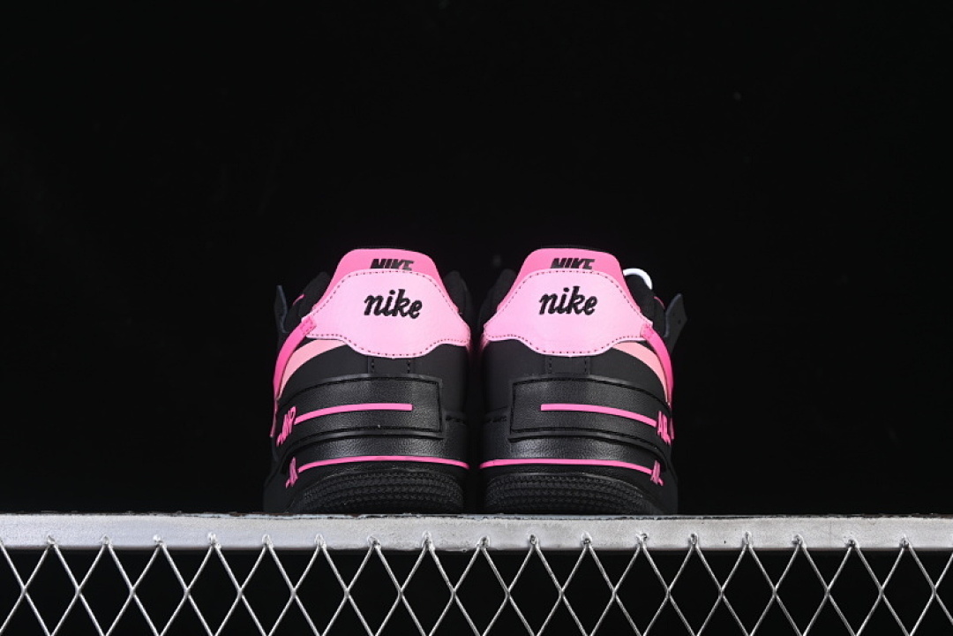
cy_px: 318
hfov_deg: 27.0
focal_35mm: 75
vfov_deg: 18.2
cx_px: 476
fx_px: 1985
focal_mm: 50
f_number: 6.3
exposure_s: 1/50
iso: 160
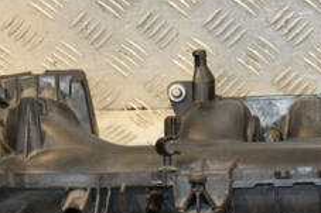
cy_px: 133
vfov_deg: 10.1
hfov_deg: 15.0
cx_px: 287
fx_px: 1203
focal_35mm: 135
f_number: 5
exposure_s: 1/160
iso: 800
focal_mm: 34
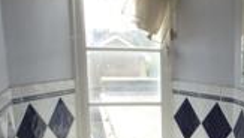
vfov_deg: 15.9
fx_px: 466
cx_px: 253
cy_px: 184
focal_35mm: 72
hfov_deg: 27.4
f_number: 3.3
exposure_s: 1/250
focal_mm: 4.3
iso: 100
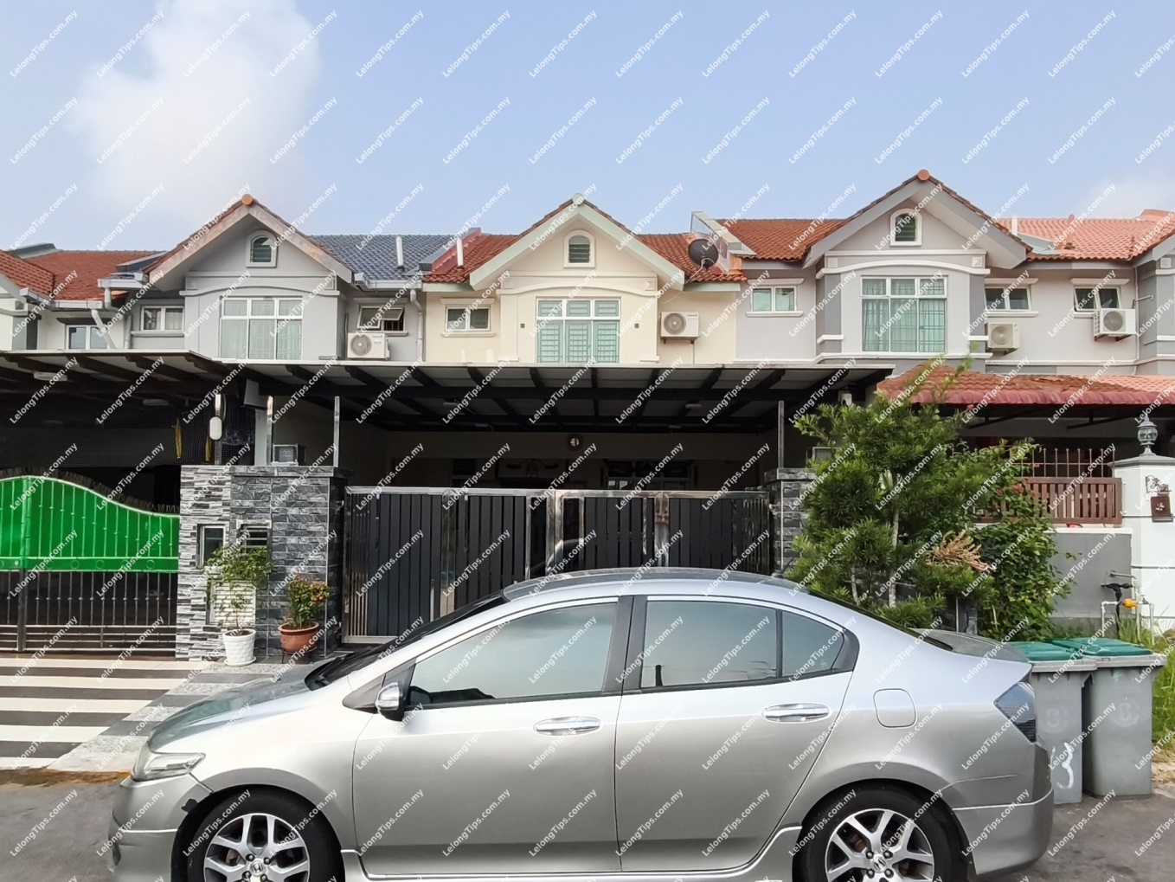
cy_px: 441
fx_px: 509
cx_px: 588
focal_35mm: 15
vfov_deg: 81.8
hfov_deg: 98.2
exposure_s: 1/1496
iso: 50
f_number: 2.2
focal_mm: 1.67
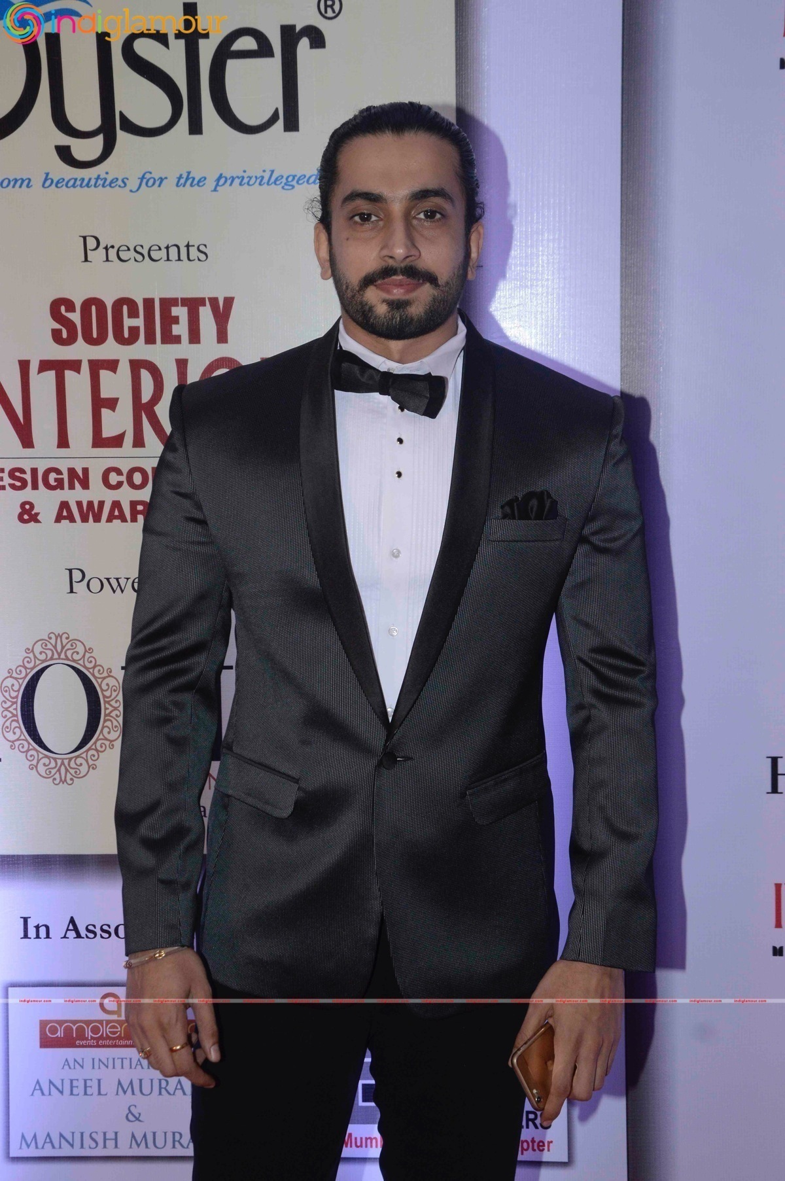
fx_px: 1966
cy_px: 590
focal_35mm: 60
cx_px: 392
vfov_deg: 33.4
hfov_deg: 22.6
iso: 800
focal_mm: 40
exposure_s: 1/160
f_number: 9
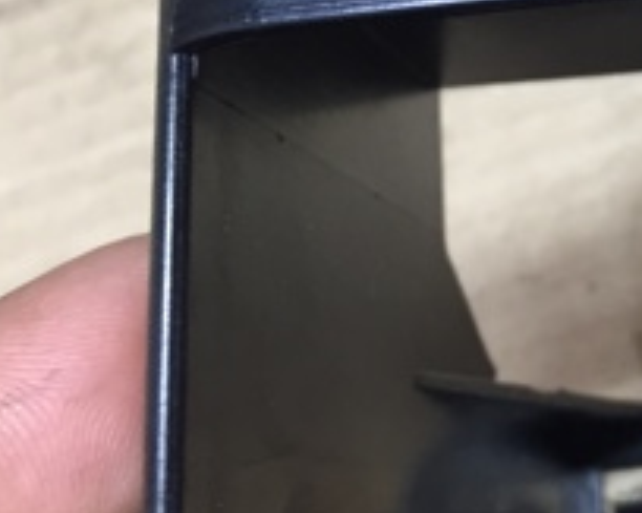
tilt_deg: -54.5
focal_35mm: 89
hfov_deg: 19.8
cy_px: -123
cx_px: 828
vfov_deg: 16.5
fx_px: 1690
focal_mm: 4.15
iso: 100
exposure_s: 1/33
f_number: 2.2
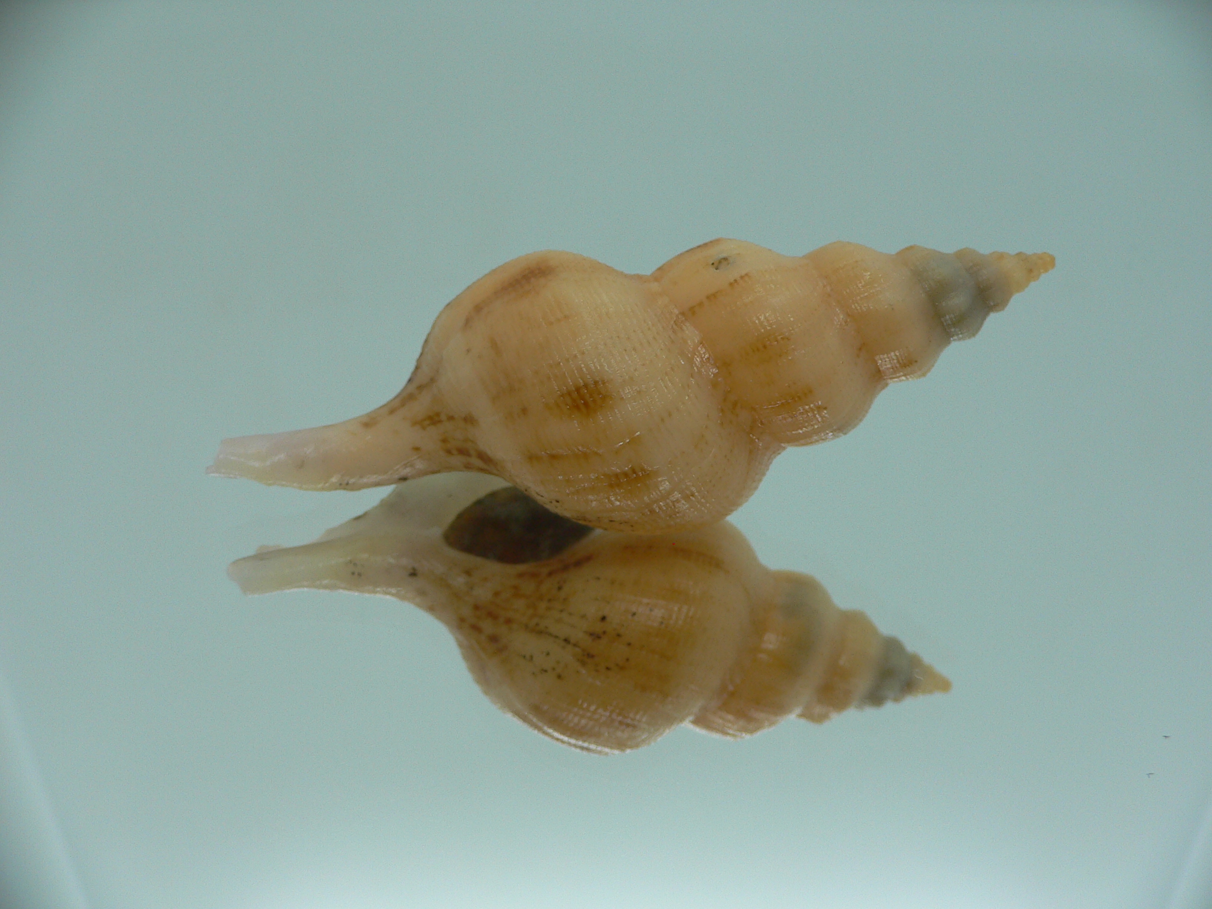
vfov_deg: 40.7
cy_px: 454
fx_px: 1225
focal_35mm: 35
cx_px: 606
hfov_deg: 52.6
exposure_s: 1/60
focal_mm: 4.6
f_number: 2.8
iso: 80
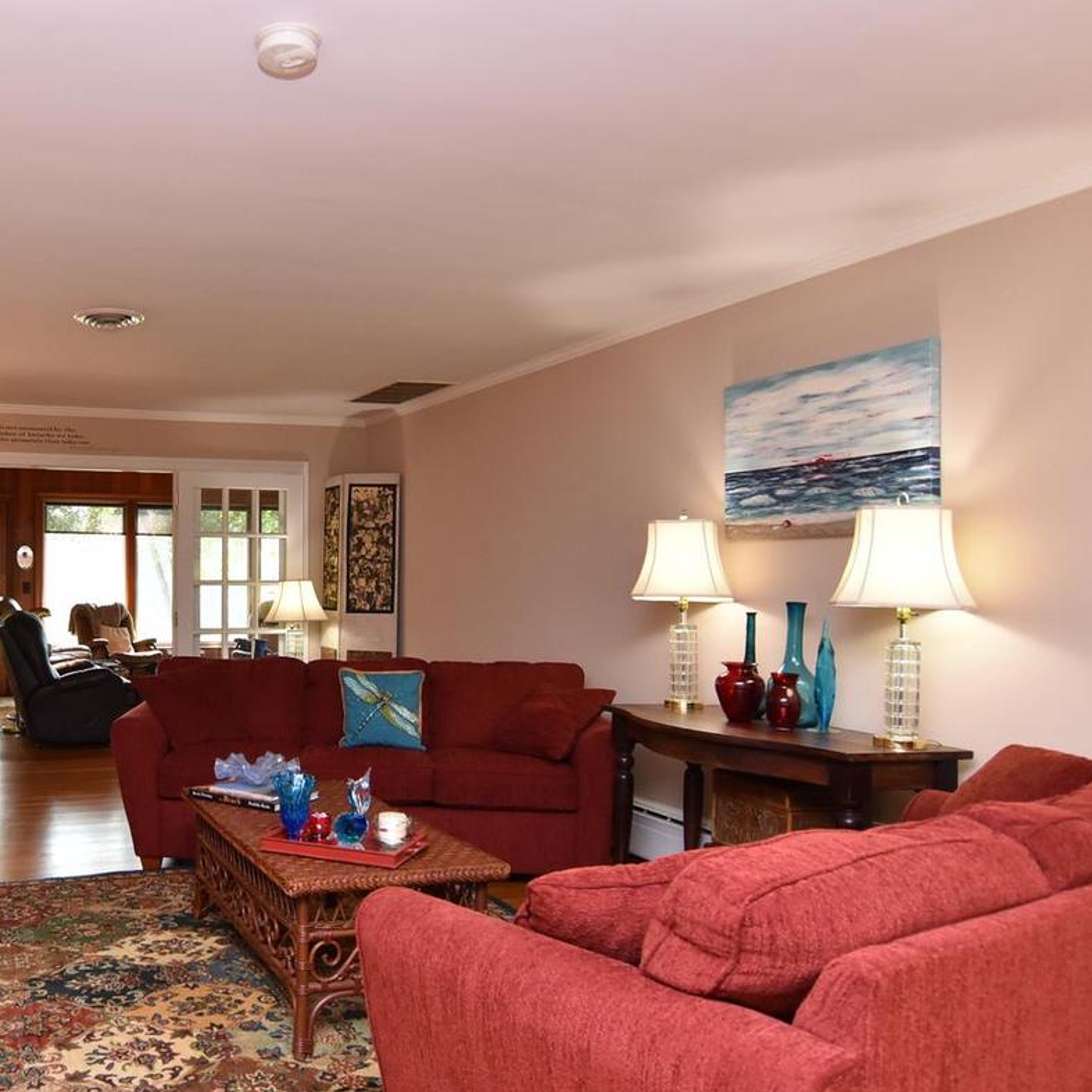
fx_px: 999
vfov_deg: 57.3
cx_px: 211
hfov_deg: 53.3
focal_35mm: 28
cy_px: 576
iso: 800
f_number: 5
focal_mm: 12
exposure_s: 1/60
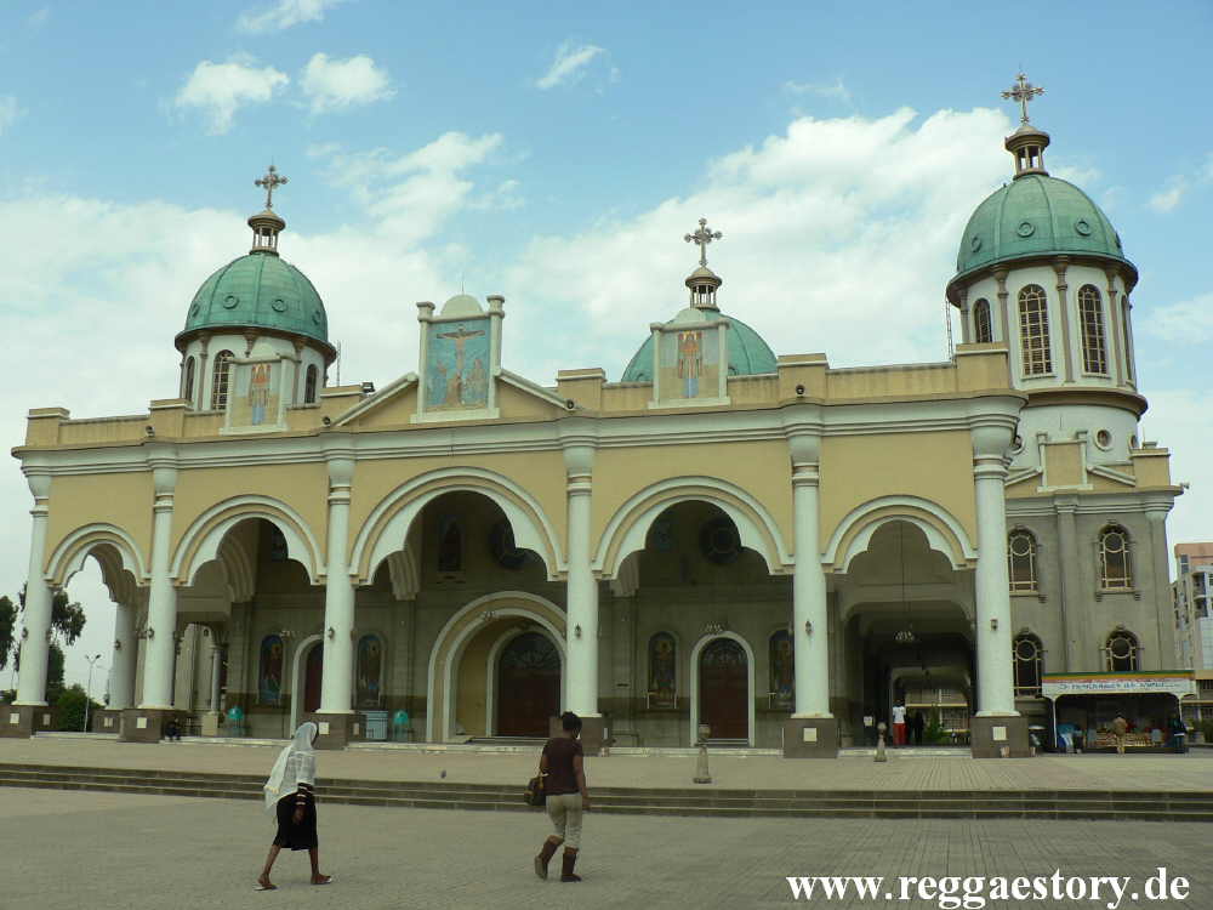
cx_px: 606
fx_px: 1226
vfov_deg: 40.7
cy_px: 455
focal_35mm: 35
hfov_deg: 52.6
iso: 64
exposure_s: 1/320
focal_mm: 6
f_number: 4
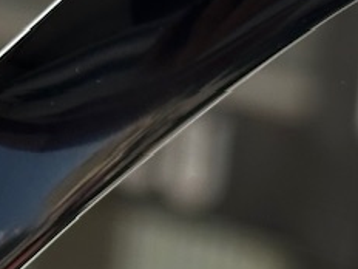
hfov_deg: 7.3
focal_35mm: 265
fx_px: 2741
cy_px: 400
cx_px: -258
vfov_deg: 5.6
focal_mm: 6.86
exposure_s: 1/756
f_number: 1.78
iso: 64
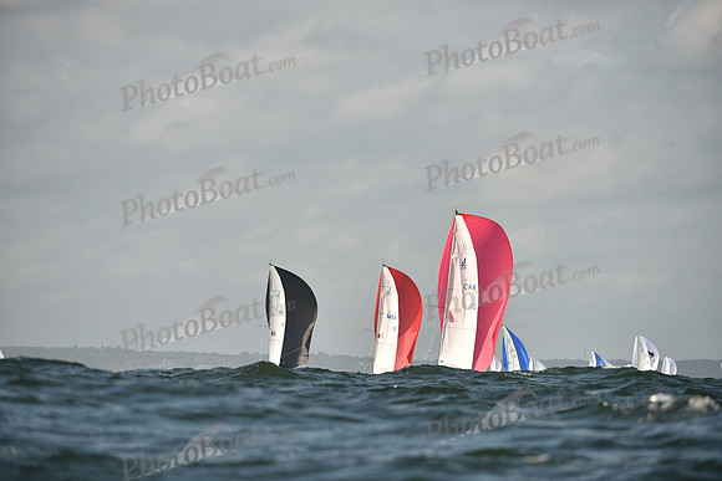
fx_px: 5617
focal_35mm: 280
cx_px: 361
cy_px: 240
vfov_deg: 4.9
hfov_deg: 7.4
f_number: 5
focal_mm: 280
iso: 320
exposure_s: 1/2500
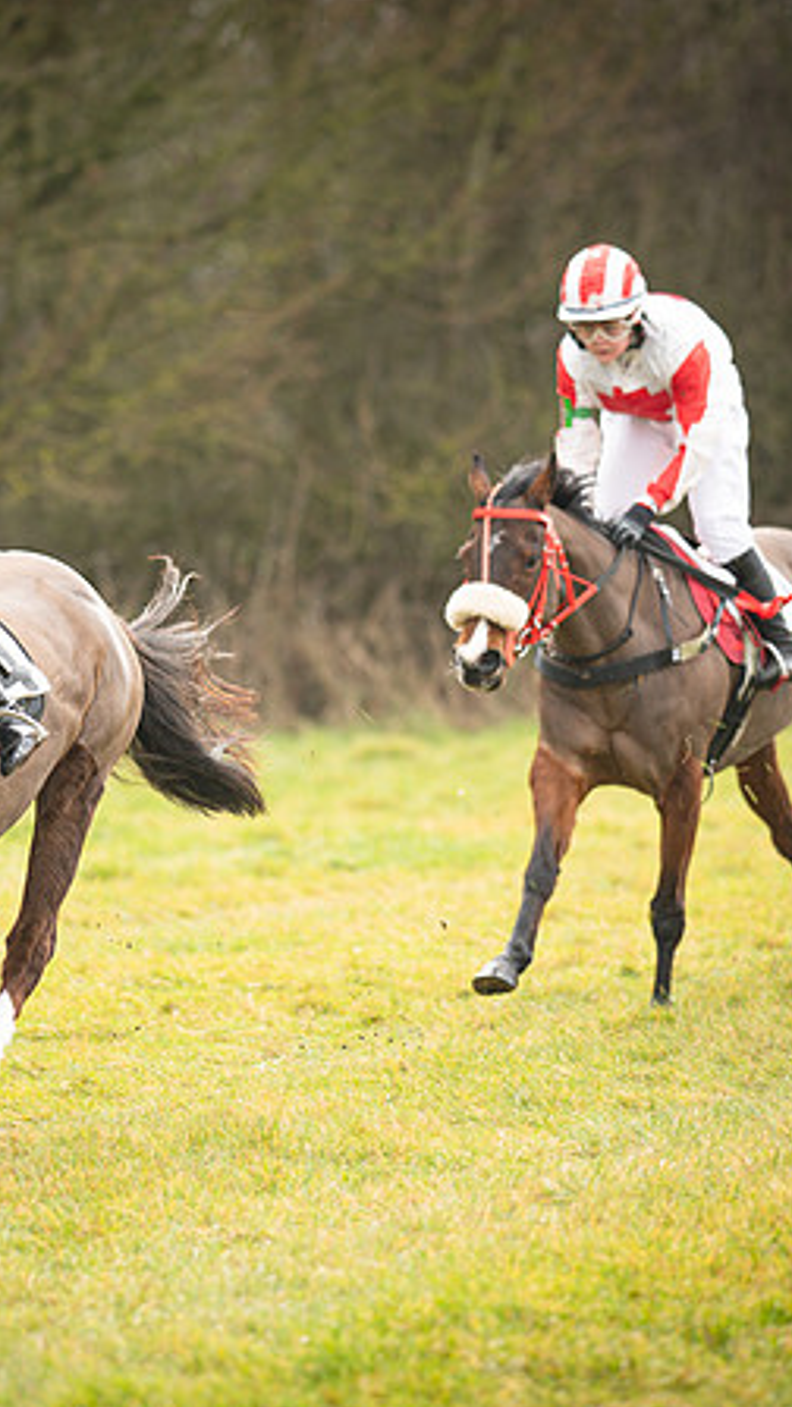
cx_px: 397
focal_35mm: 252
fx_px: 9408
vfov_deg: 8.6
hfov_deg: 4.8
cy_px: 730
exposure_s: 1/1000
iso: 160
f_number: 1.8
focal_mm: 135
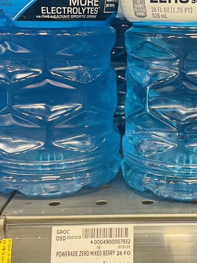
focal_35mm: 65
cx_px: 177
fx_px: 493
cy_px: 102
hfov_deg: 22.1
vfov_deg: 29.7
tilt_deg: -11.8
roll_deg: +0.4
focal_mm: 4.2
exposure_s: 1/60
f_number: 1.6
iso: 160
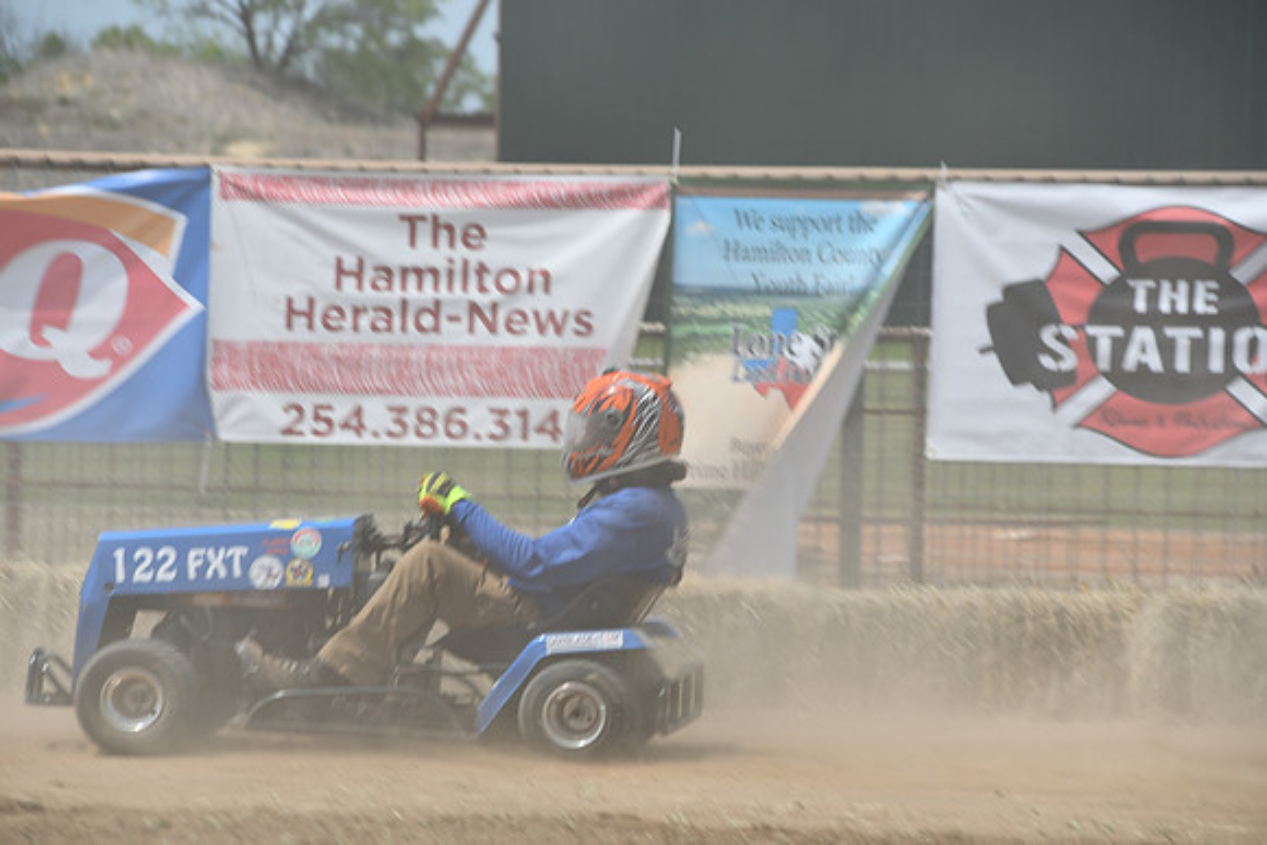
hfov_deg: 7.9
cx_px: 634
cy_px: 422
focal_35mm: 262
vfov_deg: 5.2
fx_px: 9223
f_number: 8
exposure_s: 1/500
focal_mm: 175
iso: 110
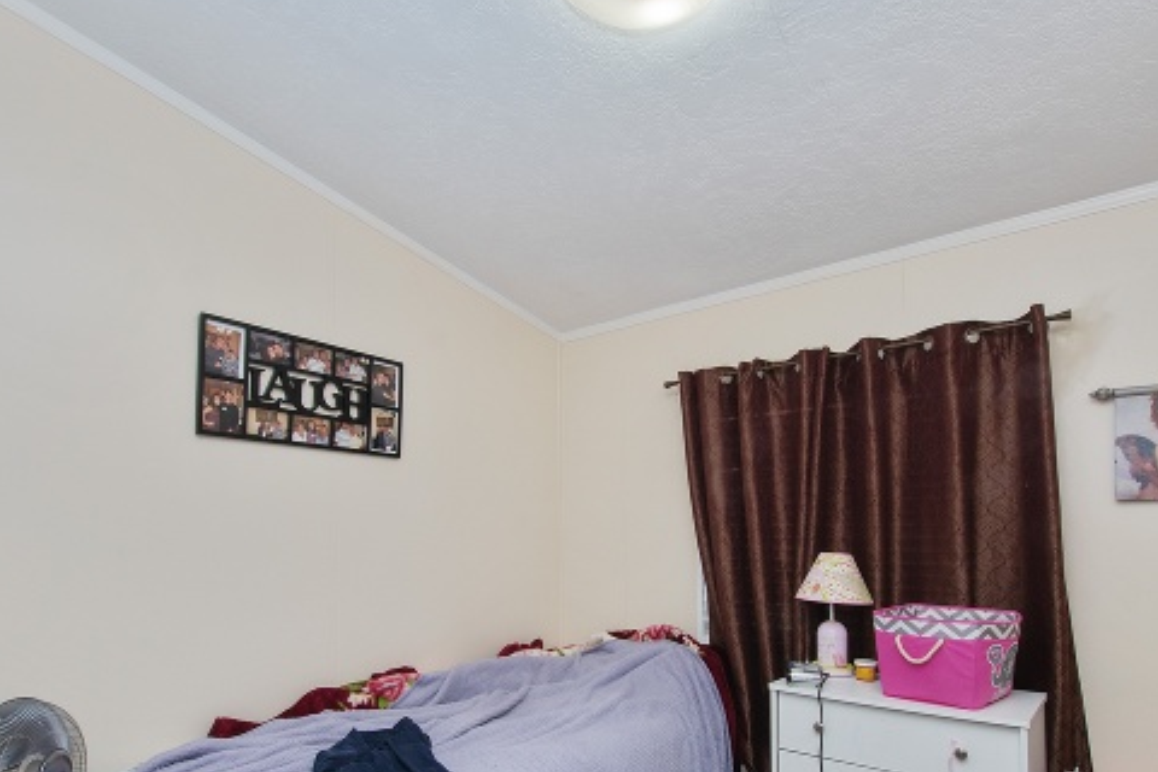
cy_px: 479
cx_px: 591
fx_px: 643
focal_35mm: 20
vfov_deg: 61.2
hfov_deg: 84.0
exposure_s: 1/8
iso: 320
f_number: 9.5
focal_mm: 10
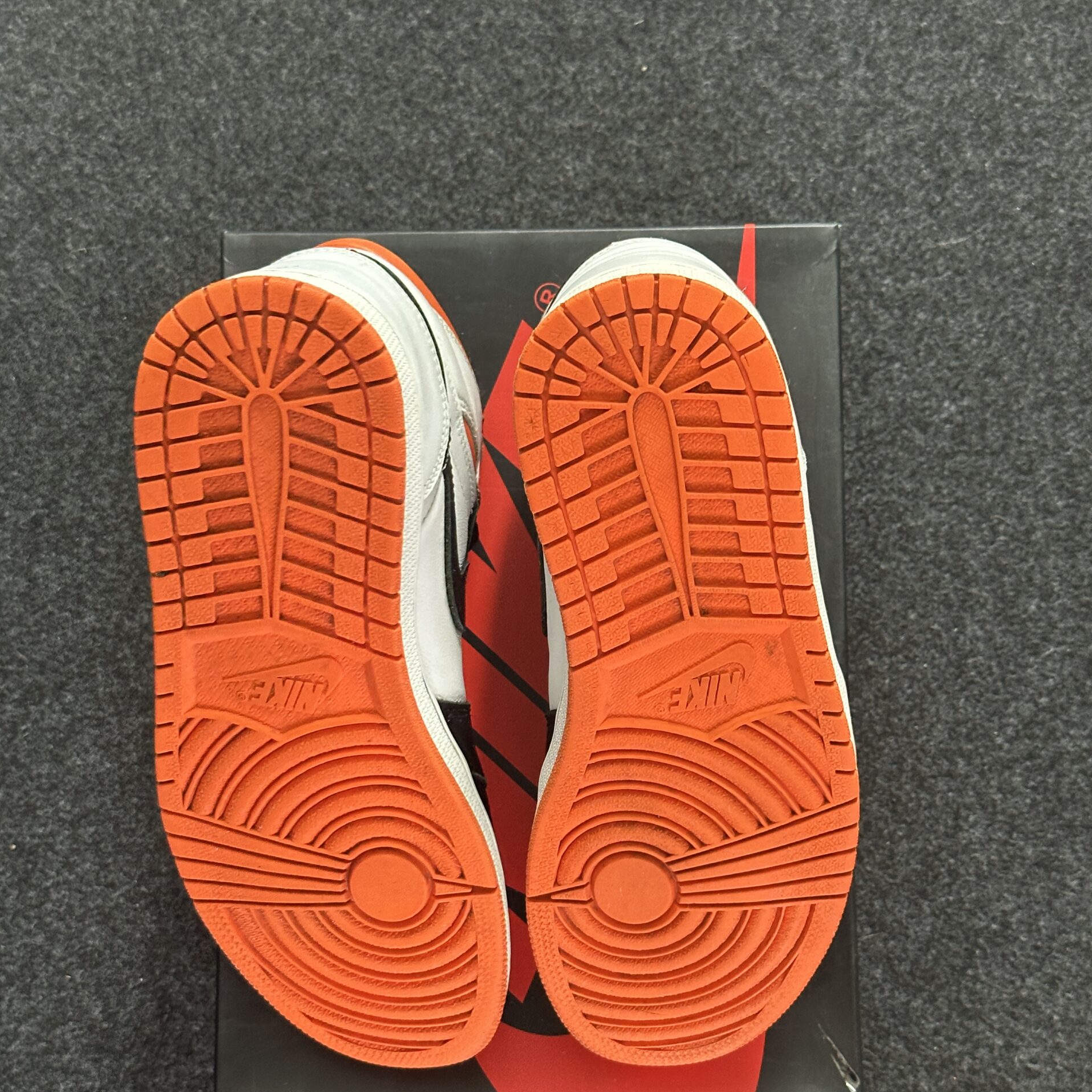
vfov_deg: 29.9
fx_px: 2034
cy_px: 678
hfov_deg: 30.0
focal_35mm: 57
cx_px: 549
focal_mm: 6.86
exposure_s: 1/33
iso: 320
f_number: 1.78
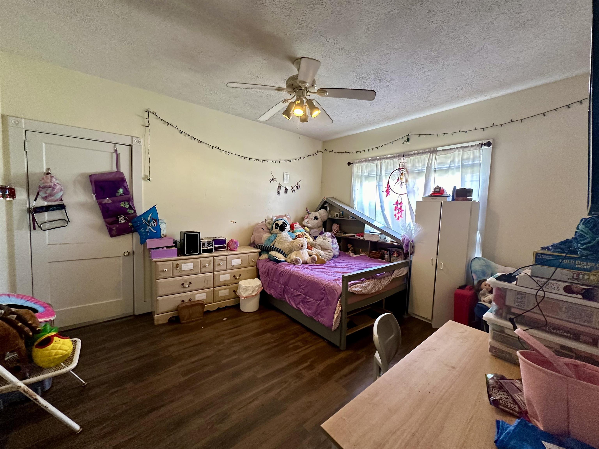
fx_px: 242
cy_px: 224
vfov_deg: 85.7
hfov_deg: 102.1
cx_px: 300
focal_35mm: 14
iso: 320
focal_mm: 2.22
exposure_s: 1/60
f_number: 2.2
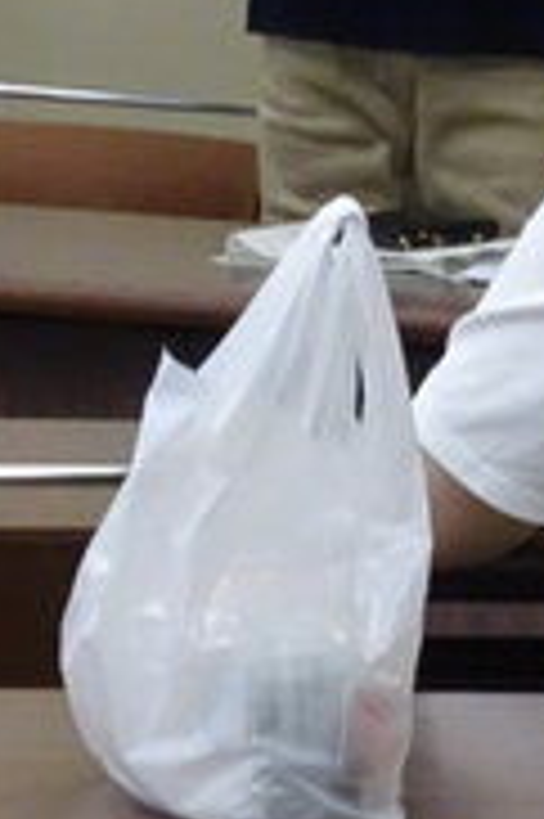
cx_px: -36
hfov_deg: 4.0
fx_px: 7789
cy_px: -369
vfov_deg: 6.0
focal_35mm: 343
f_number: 5
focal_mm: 12.87
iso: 800
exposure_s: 1/80
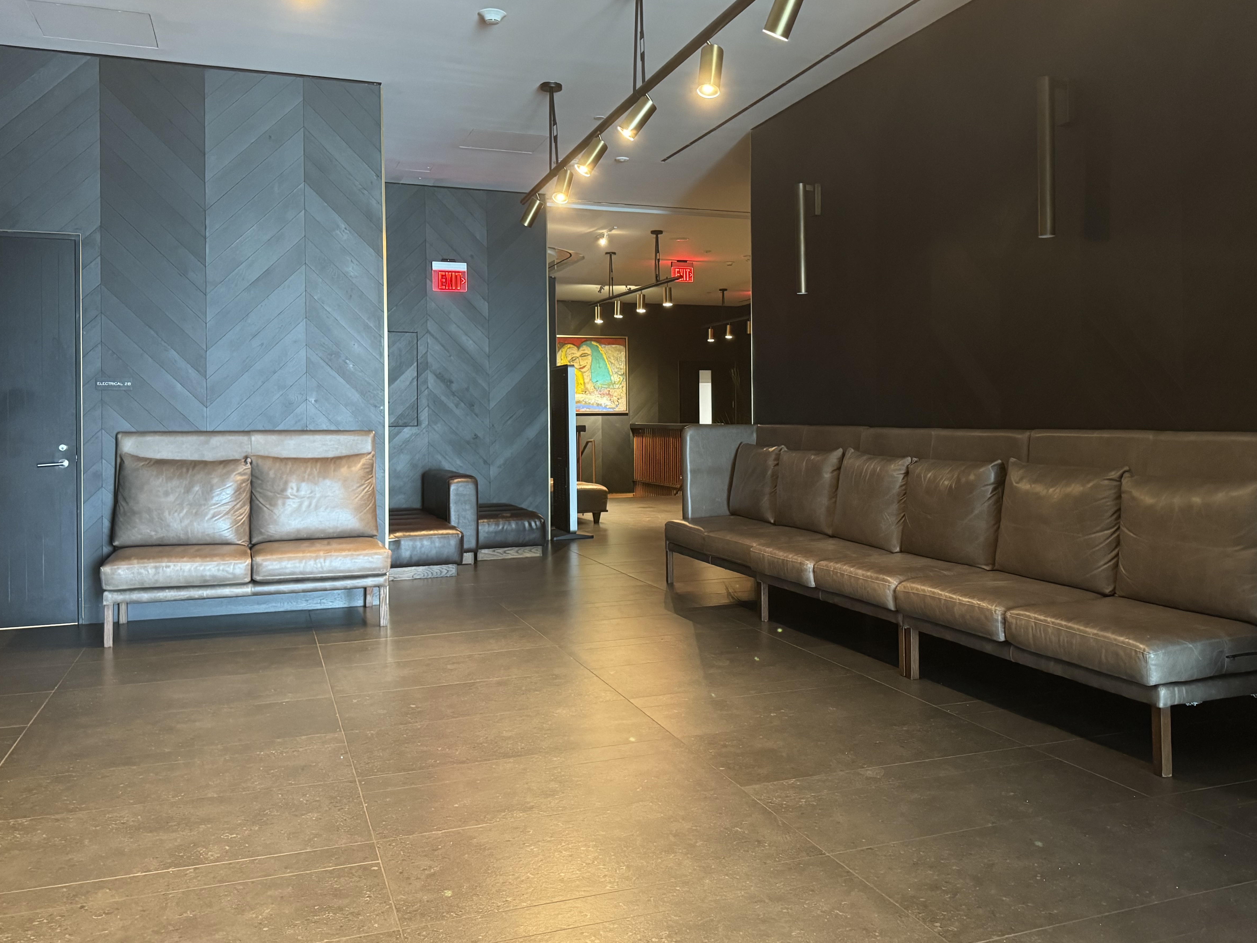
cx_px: 669
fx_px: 1053
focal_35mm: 29
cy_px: 411
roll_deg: +0.6
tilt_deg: -0.1
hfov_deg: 61.6
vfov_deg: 48.1
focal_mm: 6.76
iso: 800
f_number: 1.78
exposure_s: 1/30
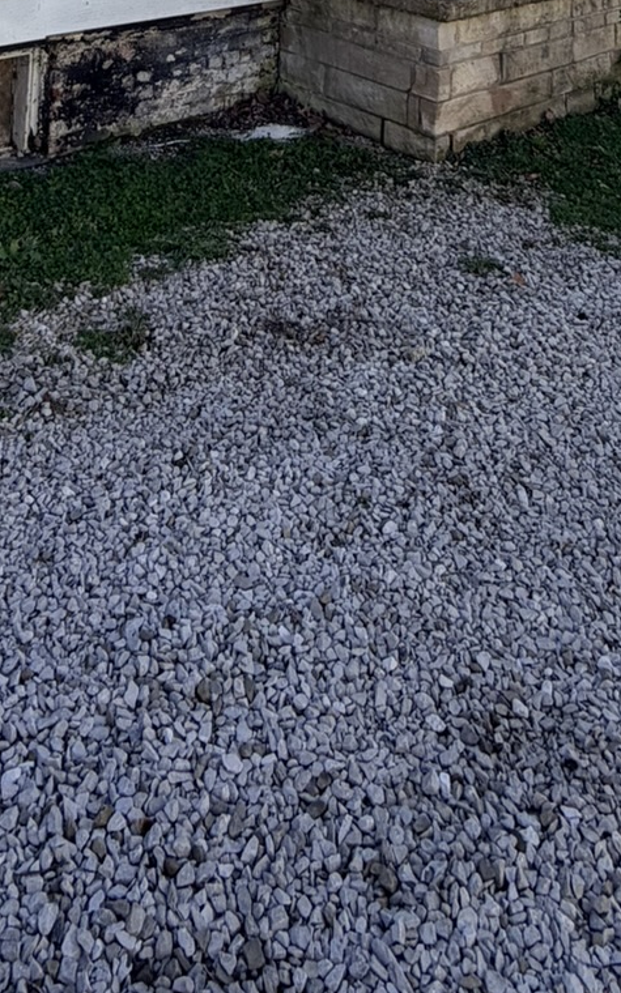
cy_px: -272
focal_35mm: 40
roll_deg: -2.6
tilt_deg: +0.8
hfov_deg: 31.8
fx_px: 1083
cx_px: 227
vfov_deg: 35.3
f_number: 2.2
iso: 32
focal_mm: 2.22
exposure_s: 1/770
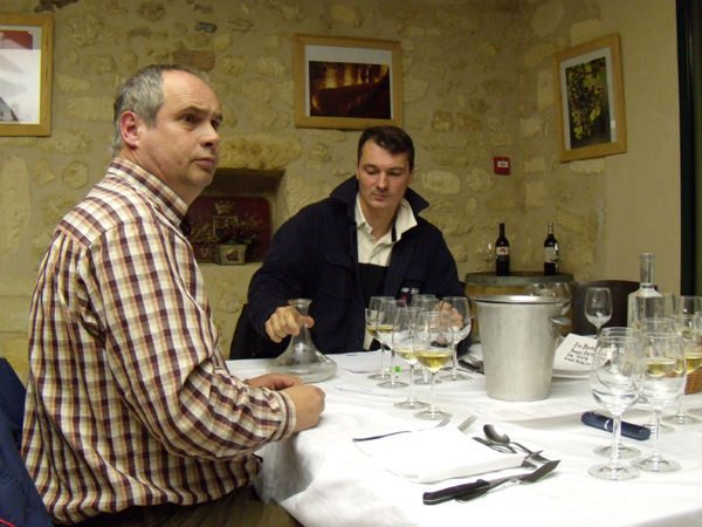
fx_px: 730
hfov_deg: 51.4
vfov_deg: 39.7
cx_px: 351
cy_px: 264
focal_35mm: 36
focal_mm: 6.4
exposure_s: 1/60
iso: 400
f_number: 3.6
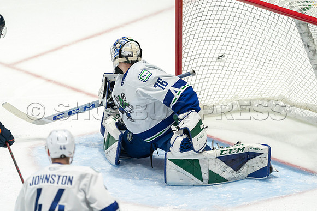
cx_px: 158
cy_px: 106
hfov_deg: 3.4
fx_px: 5284
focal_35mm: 600
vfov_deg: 2.3
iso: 1600
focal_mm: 600
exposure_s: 1/800
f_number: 4
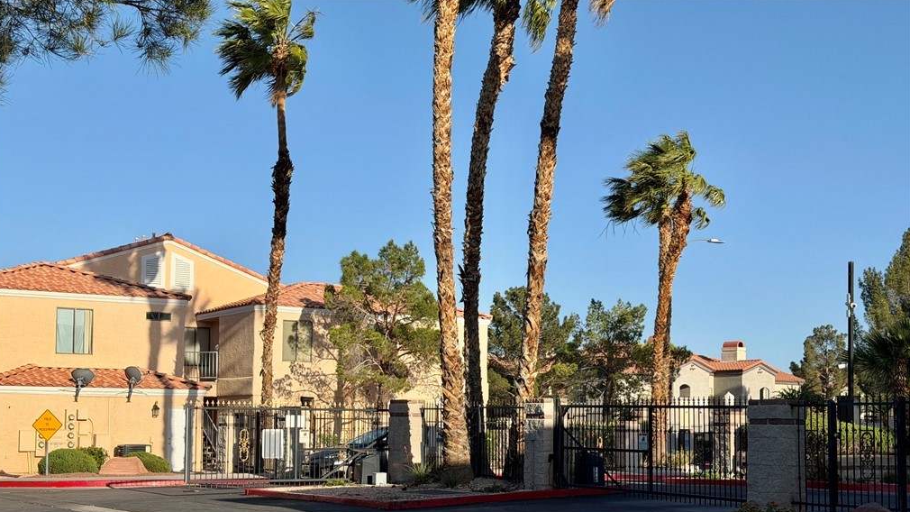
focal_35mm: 53
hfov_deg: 39.2
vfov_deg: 22.5
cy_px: 343
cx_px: 450
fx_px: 1279
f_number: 1.78
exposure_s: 1/6024
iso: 64
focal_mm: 6.76
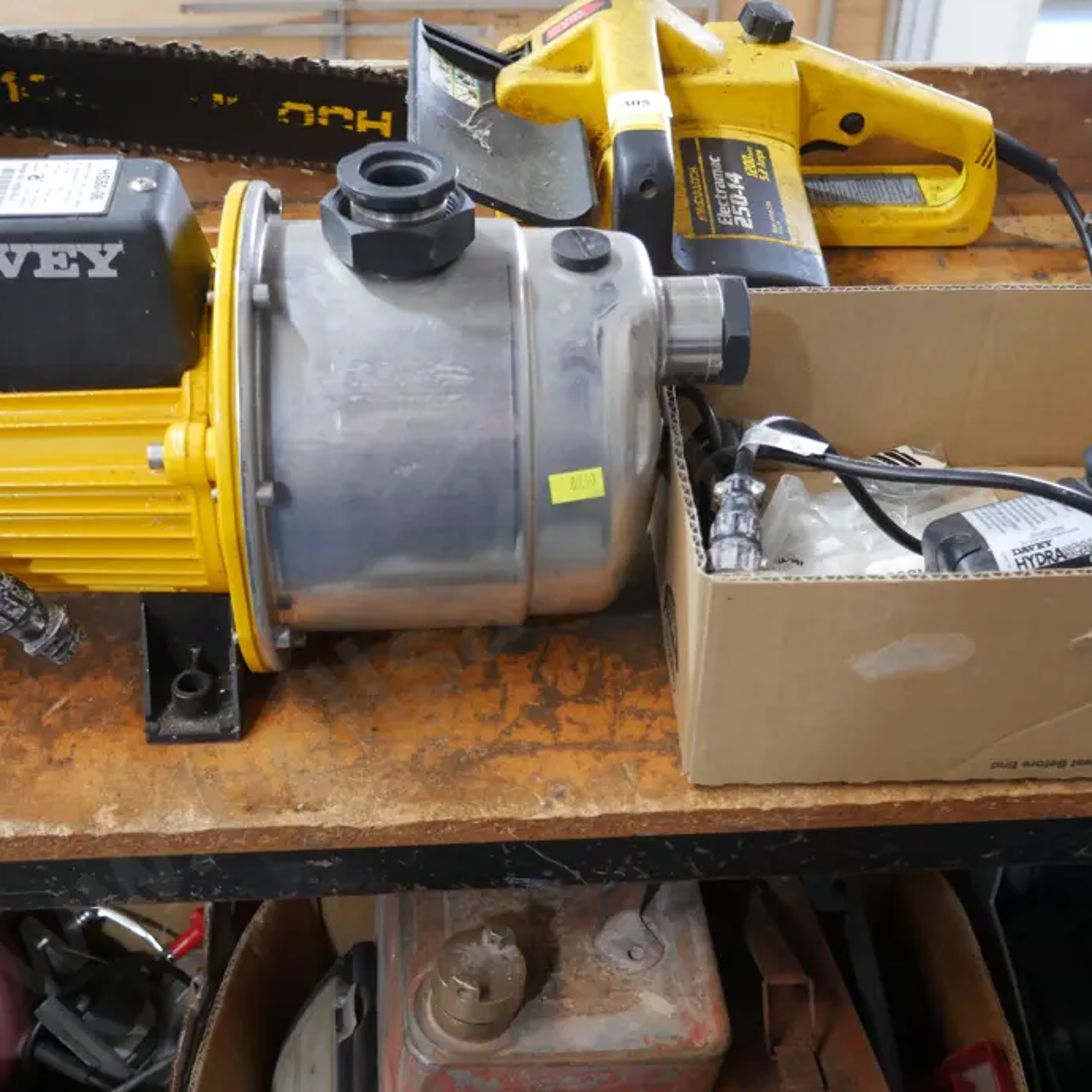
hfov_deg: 40.0
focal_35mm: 42
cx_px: 557
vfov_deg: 40.0
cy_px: 563
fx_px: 1499
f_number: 3.6
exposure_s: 1/60
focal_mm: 16
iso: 800
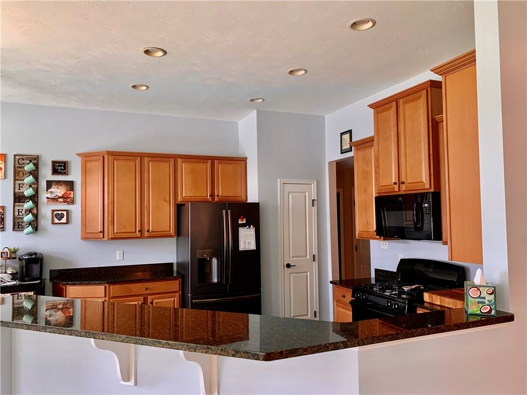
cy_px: 198
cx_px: 264
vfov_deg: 53.1
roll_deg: +1.3
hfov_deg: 67.3
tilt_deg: +2.3
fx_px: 396
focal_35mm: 26
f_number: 1.8
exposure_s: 1/60
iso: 125
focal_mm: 4.25
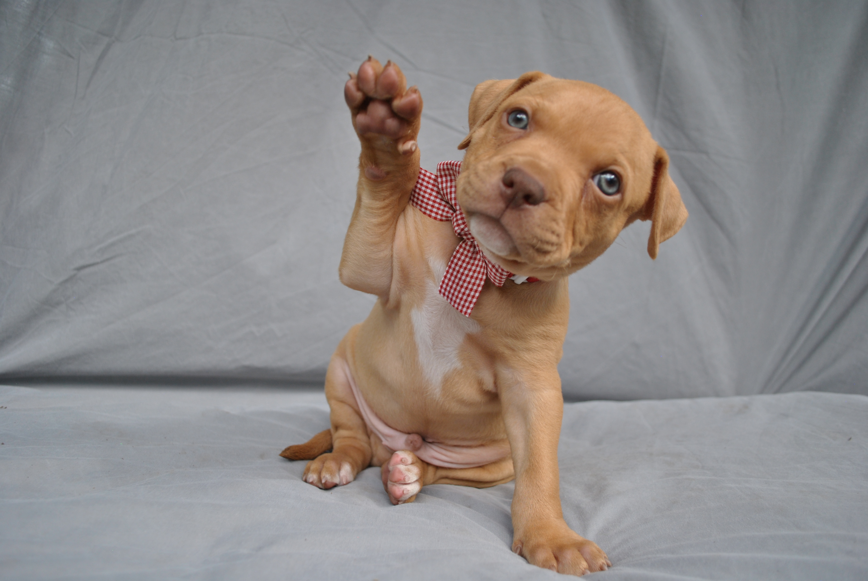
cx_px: 434
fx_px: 724
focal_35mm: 30
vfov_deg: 43.7
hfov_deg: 61.9
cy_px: 290
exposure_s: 1/400
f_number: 3.8
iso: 200
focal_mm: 20
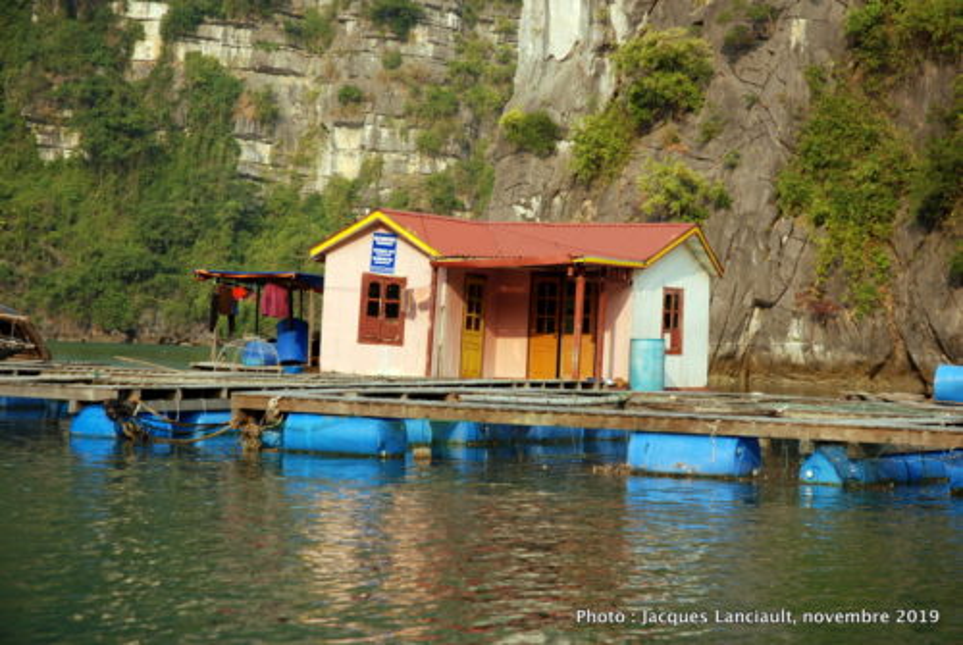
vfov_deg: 14.8
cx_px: 482
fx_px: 2491
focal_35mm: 93
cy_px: 322
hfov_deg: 21.9
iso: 100
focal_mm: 62
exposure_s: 1/200
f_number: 6.3
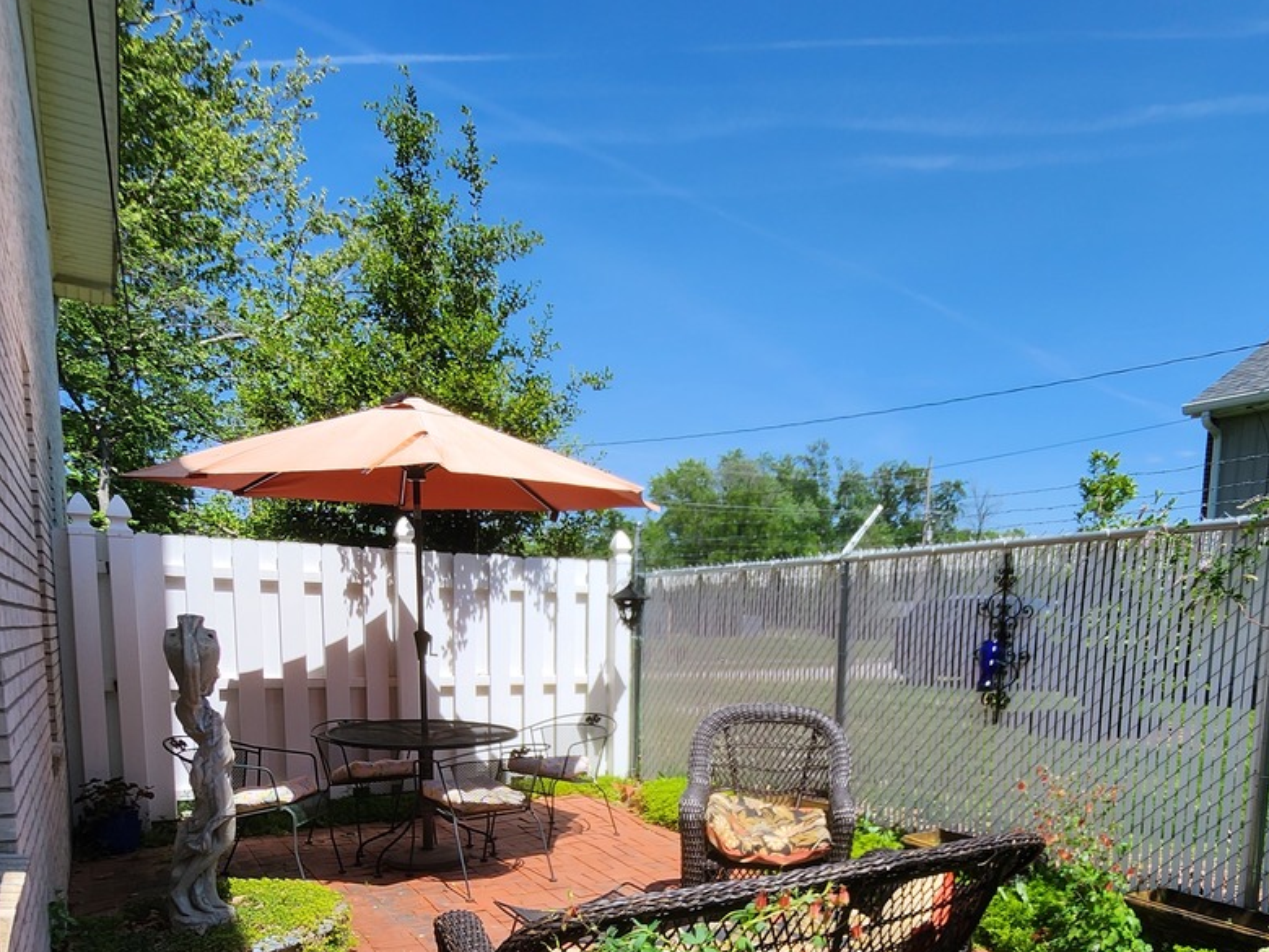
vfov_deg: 53.4
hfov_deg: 71.1
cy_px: 749
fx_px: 880
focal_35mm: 24
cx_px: 739
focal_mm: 1.74
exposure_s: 1/1248
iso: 32
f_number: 2.2
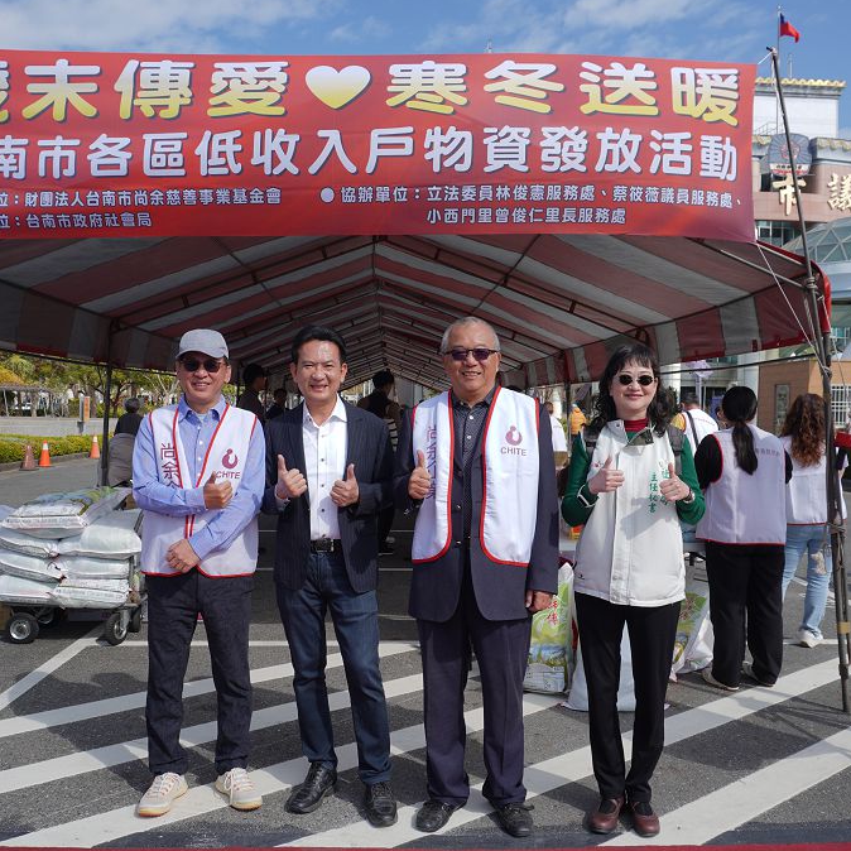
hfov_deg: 52.5
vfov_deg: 52.5
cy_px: 425
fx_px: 862
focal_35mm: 31
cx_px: 443
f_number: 7.1
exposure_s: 1/250
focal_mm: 16
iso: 64
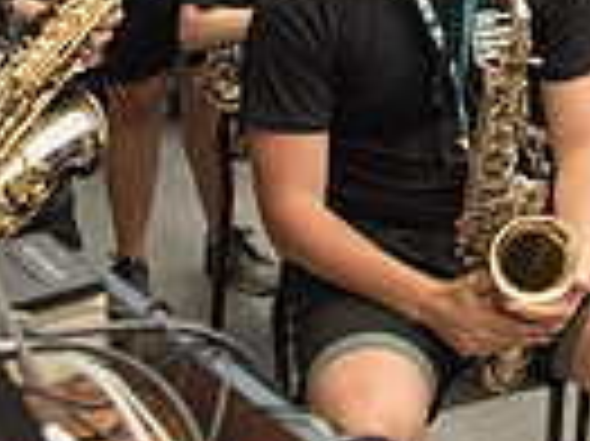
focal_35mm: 102
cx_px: 1040
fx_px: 1737
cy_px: -277
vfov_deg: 13.4
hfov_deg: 16.4
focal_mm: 24
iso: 2500
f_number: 3.2
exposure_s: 1/200
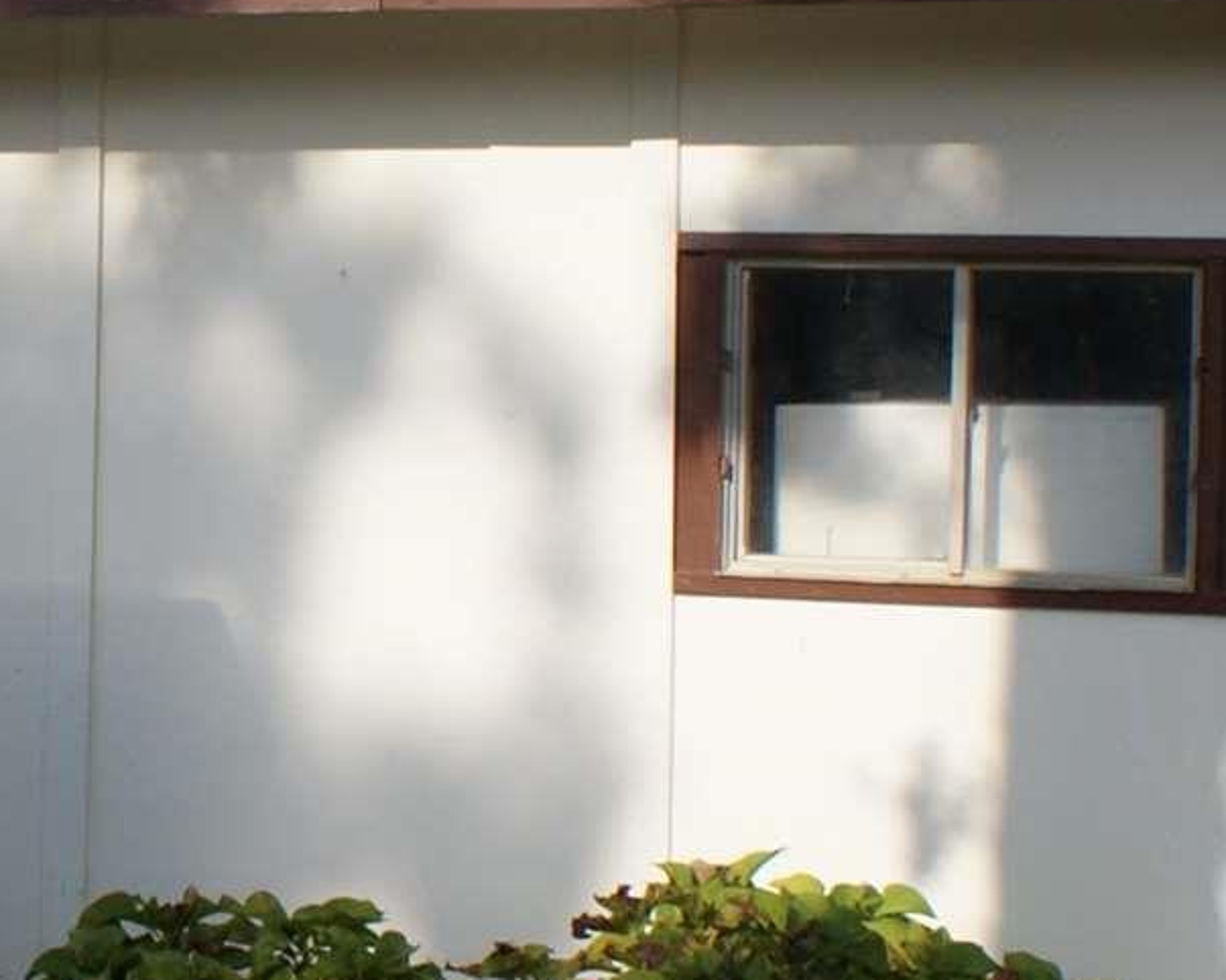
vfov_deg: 12.0
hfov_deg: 14.7
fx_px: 4679
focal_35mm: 129
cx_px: 26
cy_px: 453
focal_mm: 18
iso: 100
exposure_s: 1/100
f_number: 10
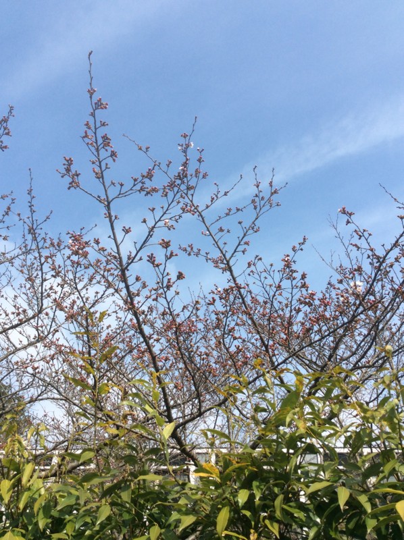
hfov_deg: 44.1
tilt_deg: +38.5
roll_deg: -2.9
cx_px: 202
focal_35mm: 32
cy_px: 270
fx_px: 499
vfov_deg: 56.9
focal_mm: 3.3
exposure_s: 1/1271
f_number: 2.4
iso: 32
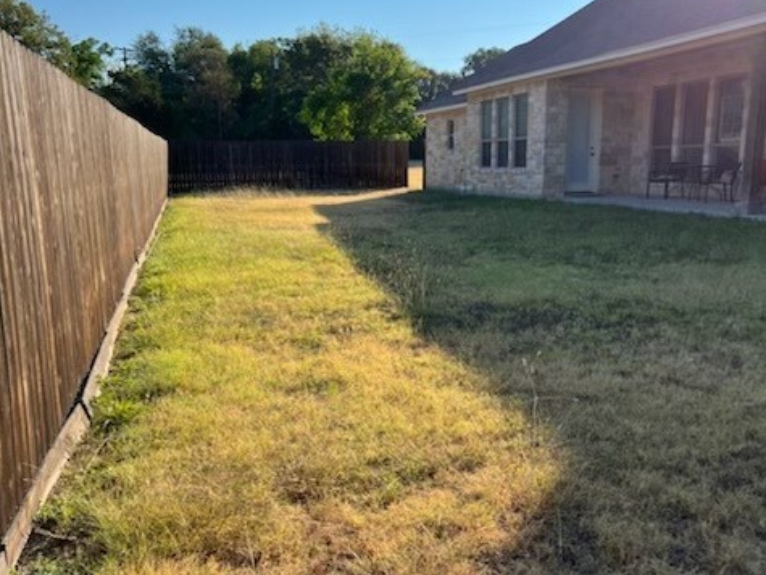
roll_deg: +3.3
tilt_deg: -10.7
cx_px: 384
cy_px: 340
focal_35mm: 35
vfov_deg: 40.6
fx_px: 775
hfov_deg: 52.6
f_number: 1.5
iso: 50
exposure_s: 1/2915
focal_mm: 5.7
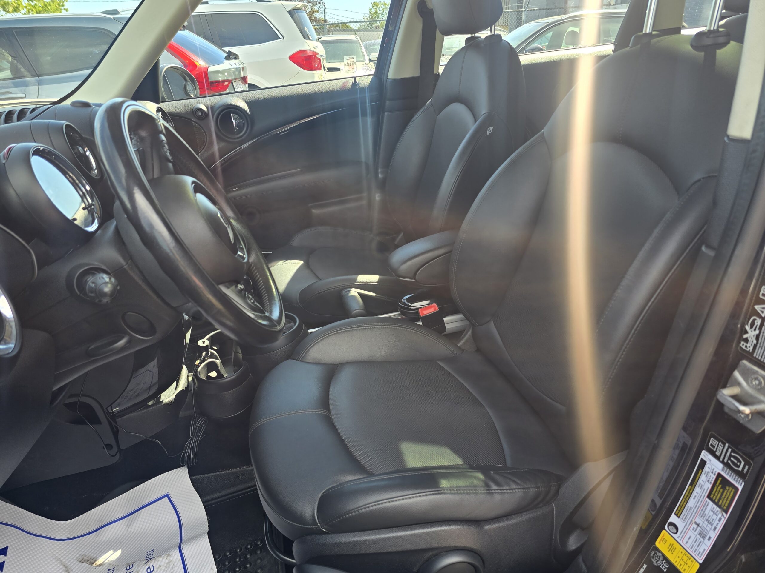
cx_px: 382
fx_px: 508
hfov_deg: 73.9
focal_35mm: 23
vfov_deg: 58.9
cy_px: 286
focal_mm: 6.3
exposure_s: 1/180
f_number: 1.7
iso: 20
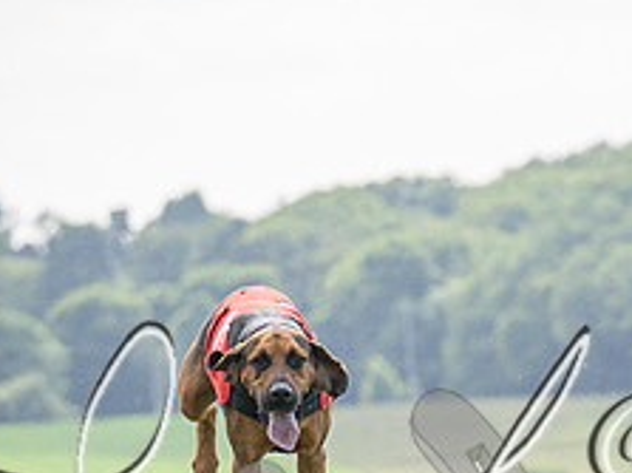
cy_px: 513
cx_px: 296
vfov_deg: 1.3
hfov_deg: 1.8
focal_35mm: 1114
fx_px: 20328
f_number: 5
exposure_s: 1/1600
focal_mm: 165
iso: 400
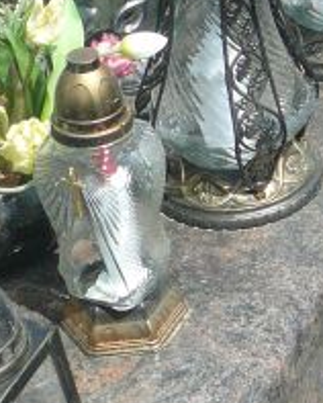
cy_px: 10
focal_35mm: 111
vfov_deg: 17.0
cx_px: 188
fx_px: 1324
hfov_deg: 13.9
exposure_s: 1/1000
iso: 80
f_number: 2.8
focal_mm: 5.2
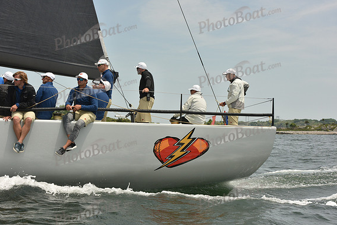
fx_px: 664
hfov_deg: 28.5
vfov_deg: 19.2
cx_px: 168
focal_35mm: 71
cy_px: 112
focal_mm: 70
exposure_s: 1/1000
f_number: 11
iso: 400
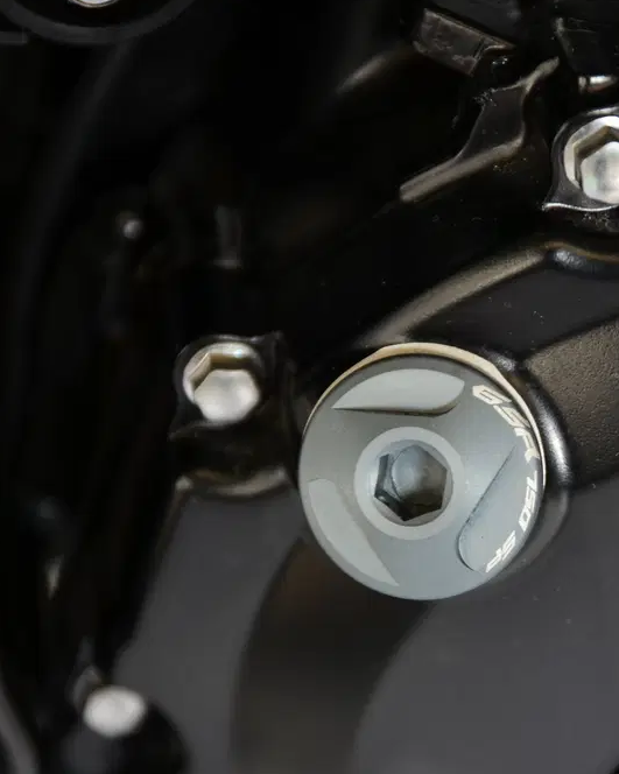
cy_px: 420
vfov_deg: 15.2
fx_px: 2909
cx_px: 493
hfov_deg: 12.1
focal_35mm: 127
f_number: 2.8
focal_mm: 50
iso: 400
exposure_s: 1/100
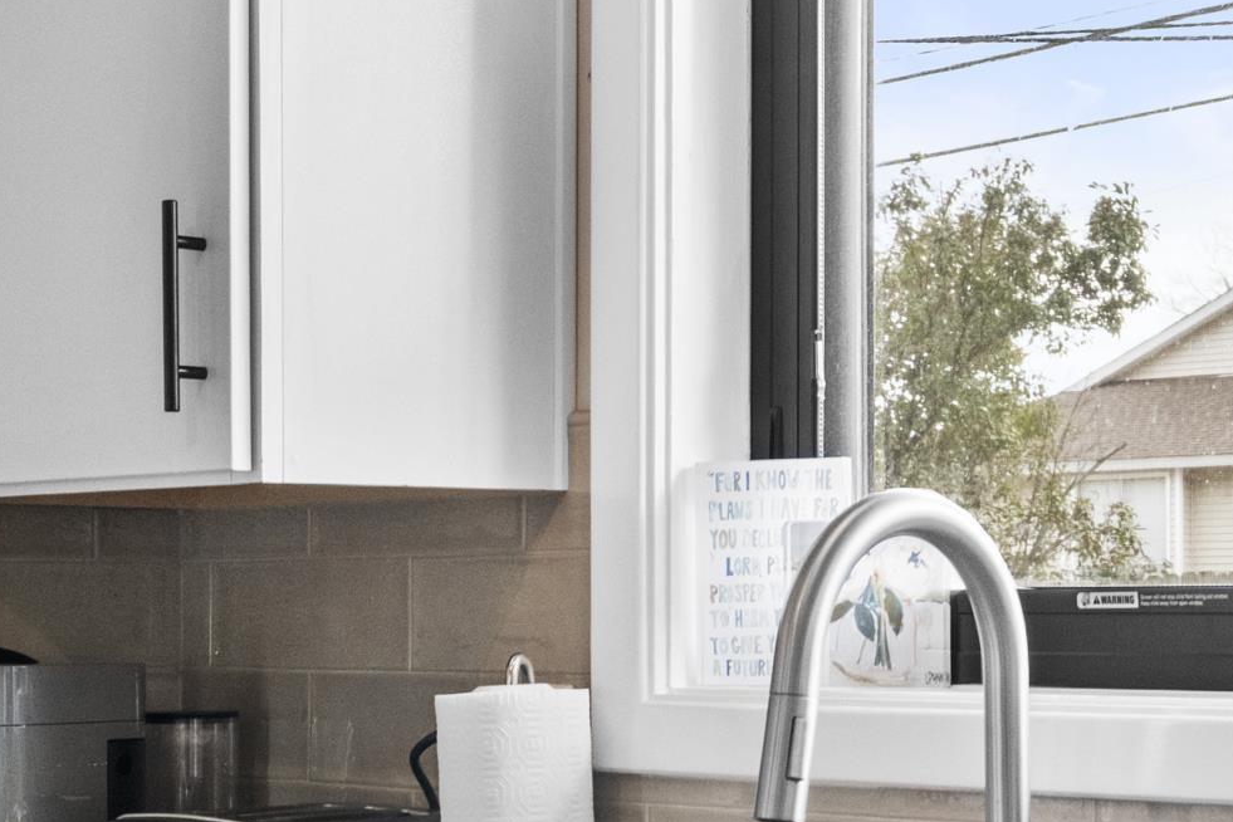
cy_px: 588
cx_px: 832
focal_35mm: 79
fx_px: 2706
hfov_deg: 25.5
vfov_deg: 17.2
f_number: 8
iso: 400
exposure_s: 1/4
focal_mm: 20.9
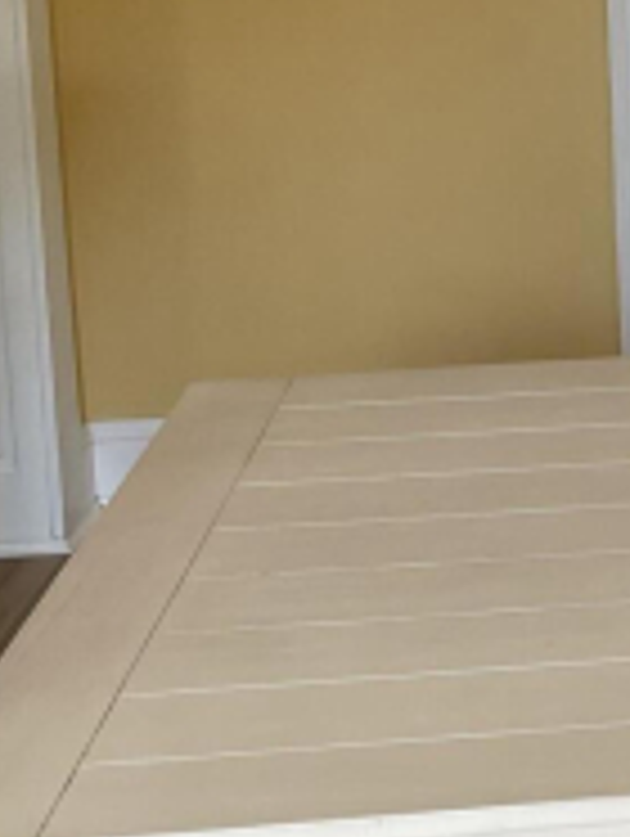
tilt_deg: -9.6
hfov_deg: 14.9
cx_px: 914
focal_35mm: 93
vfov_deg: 20.5
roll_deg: +0.8
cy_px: 29
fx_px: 2252
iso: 100
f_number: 1.6
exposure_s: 1/121
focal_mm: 4.2
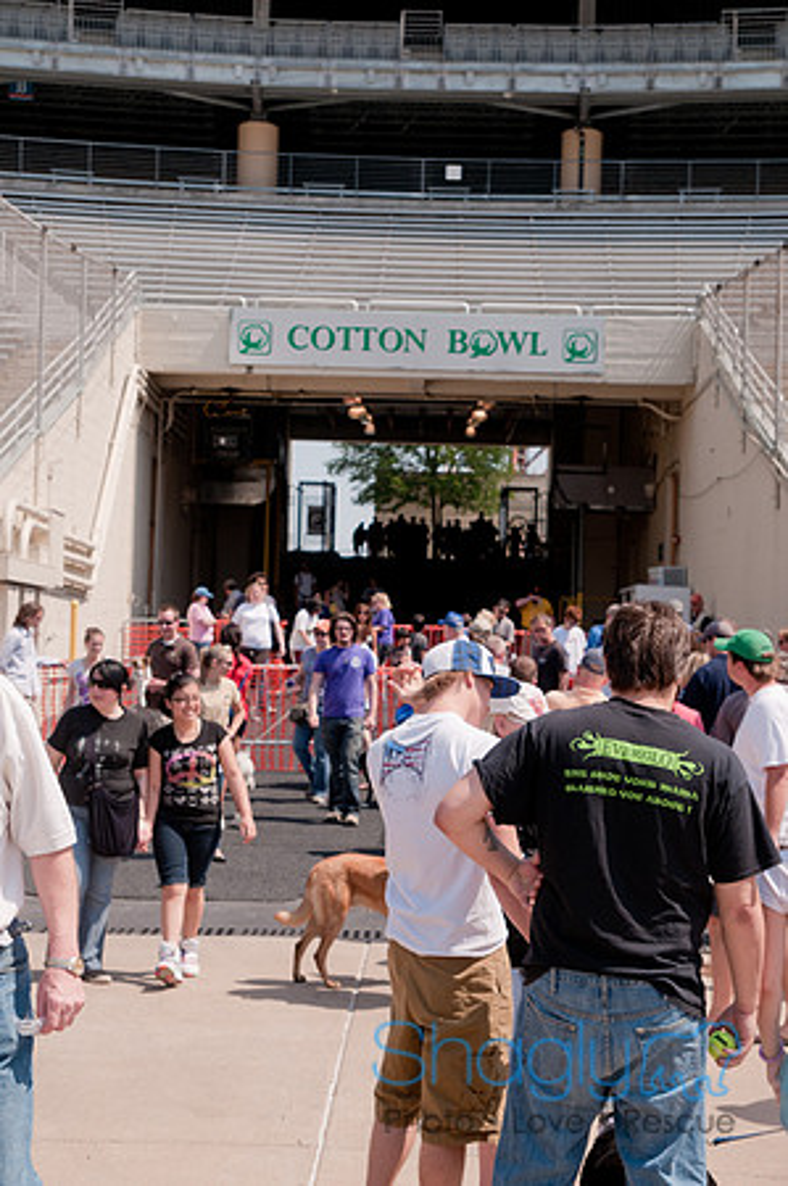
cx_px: 394
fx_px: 2073
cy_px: 593
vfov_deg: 31.9
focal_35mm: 63
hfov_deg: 21.5
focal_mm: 42
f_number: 5.6
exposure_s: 1/640
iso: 200
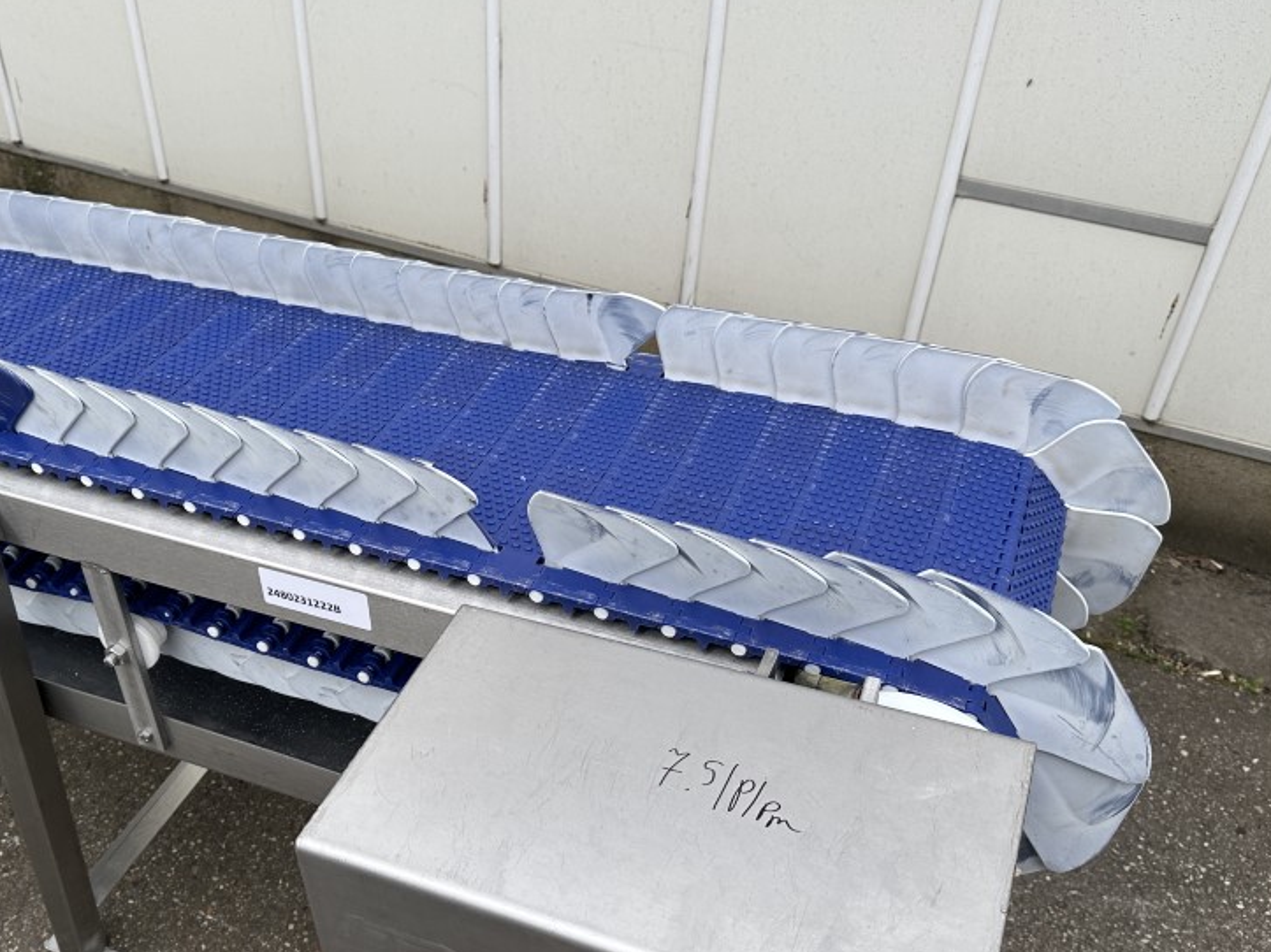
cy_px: 569
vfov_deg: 41.6
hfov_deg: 53.6
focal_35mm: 34
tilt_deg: -40.8
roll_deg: +1.6
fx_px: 1248
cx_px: 505
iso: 80
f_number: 1.78
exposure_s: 1/341
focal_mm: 6.86
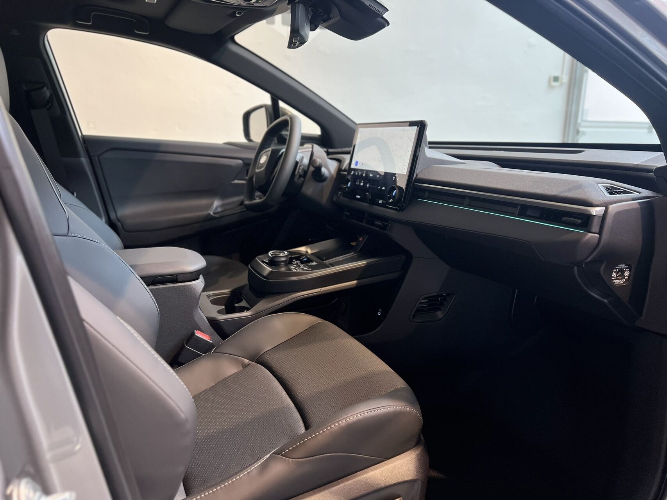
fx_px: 501
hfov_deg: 67.3
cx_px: 334
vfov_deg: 53.1
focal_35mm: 26
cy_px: 250
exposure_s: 1/100
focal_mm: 5.7
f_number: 1.5
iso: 64
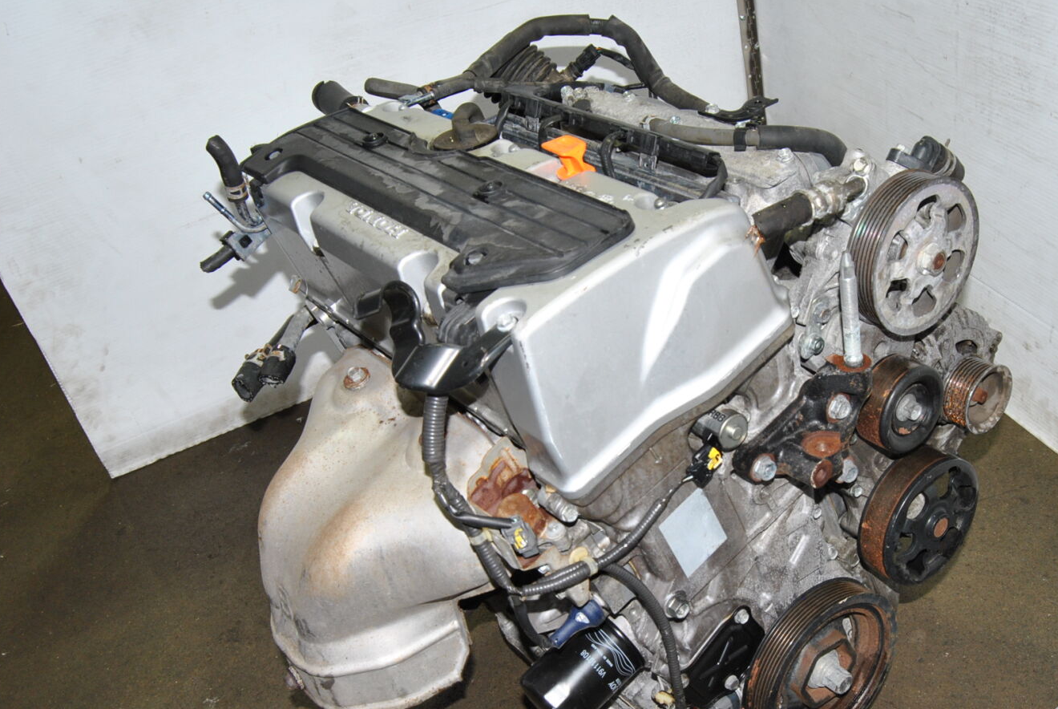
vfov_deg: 33.4
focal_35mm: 40
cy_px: 426
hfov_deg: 48.1
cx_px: 629
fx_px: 1177
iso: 400
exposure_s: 1/80
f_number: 10
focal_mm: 22
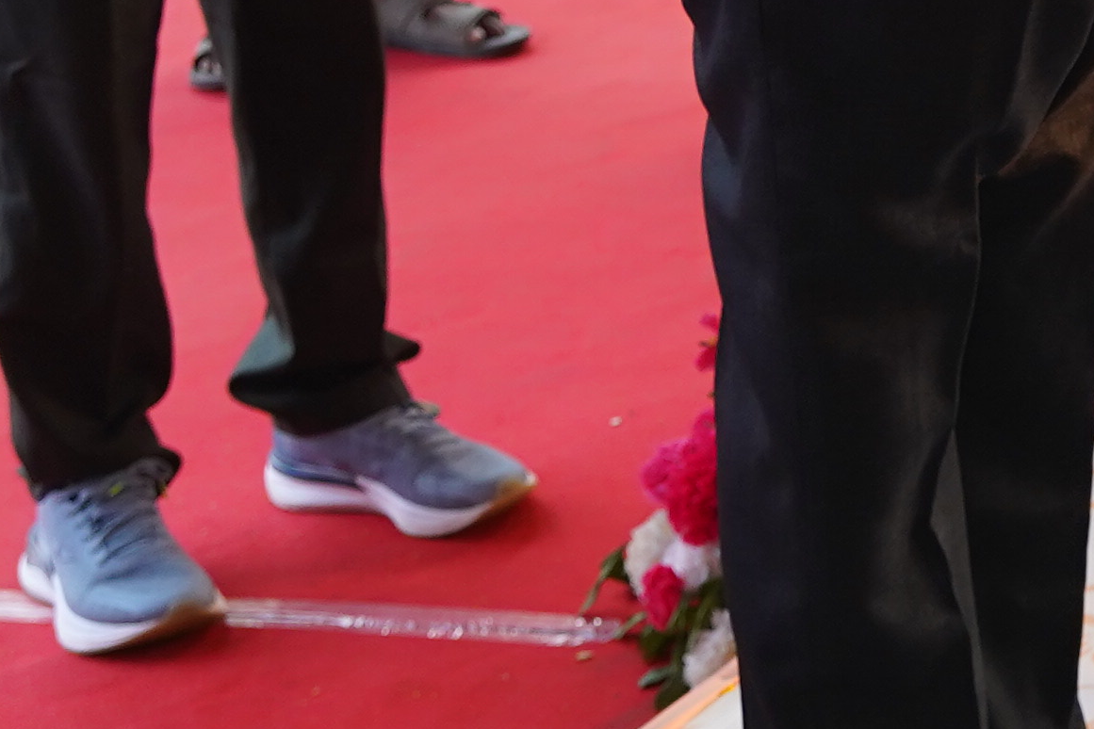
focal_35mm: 124
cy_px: -352
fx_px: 3768
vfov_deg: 10.7
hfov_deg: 12.8
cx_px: 2604
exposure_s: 1/160
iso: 640
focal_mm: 24
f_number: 4
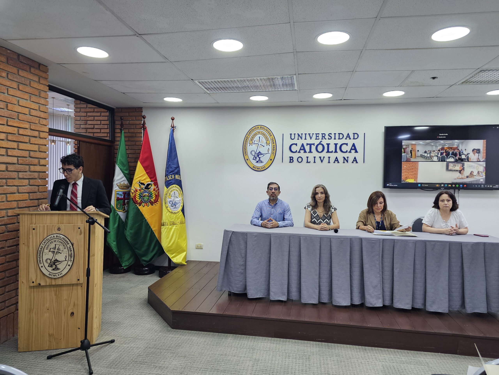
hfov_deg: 73.9
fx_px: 332
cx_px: 250
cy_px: 188
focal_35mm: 23
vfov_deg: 58.9
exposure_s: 1/180
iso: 160
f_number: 1.7
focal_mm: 6.3
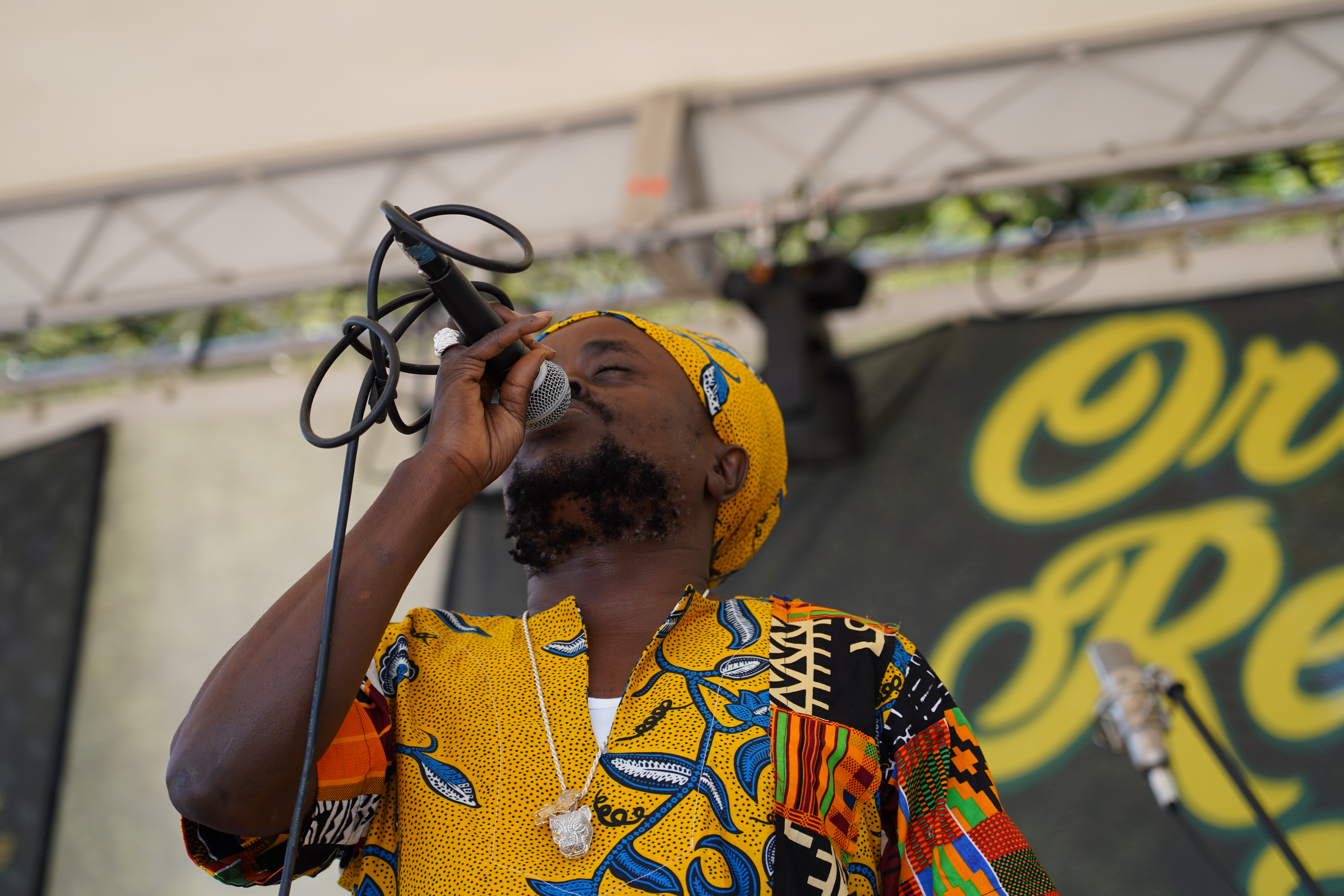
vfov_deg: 13.0
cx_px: 672
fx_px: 3920
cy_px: 448
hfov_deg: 19.5
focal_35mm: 105
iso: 100
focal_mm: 105
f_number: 4.5
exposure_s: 1/200
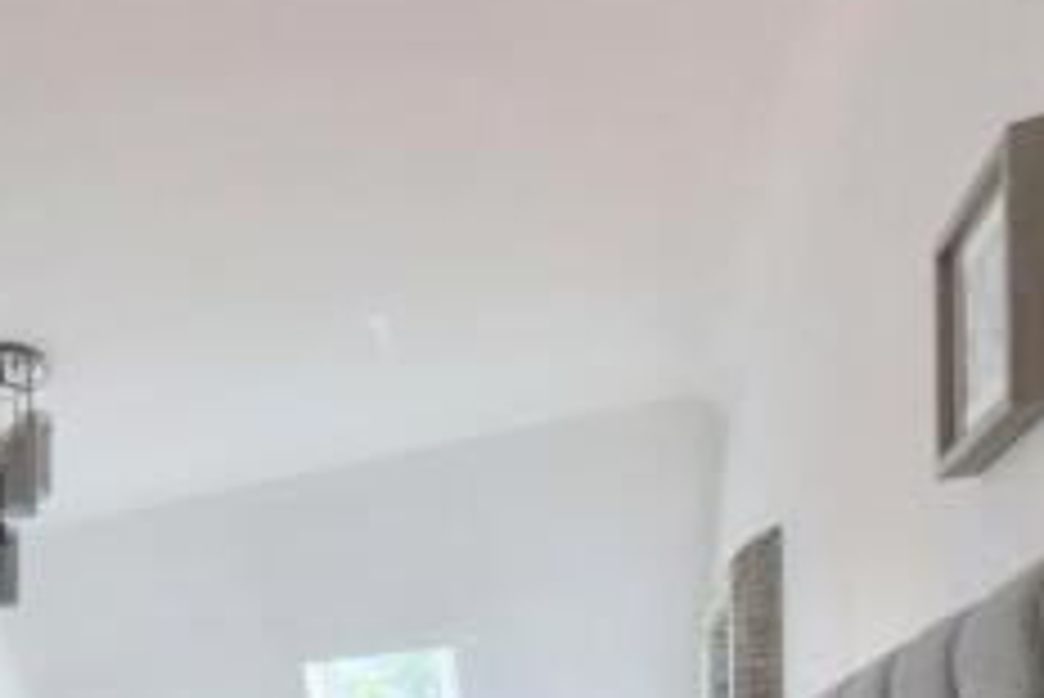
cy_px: 844
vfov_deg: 32.1
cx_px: -227
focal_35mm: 34
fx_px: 987
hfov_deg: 39.2
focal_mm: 2.2
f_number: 2.2
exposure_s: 1/64
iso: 50
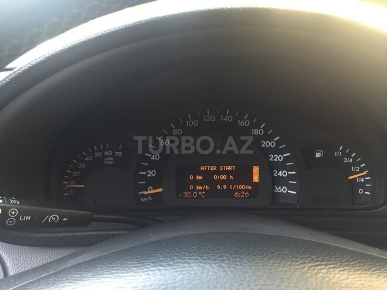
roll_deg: -1.1
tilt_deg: -21.0
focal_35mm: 29
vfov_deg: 48.2
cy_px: 145
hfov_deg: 61.7
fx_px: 324
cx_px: 194
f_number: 2.2
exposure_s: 1/33
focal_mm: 4.15
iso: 80
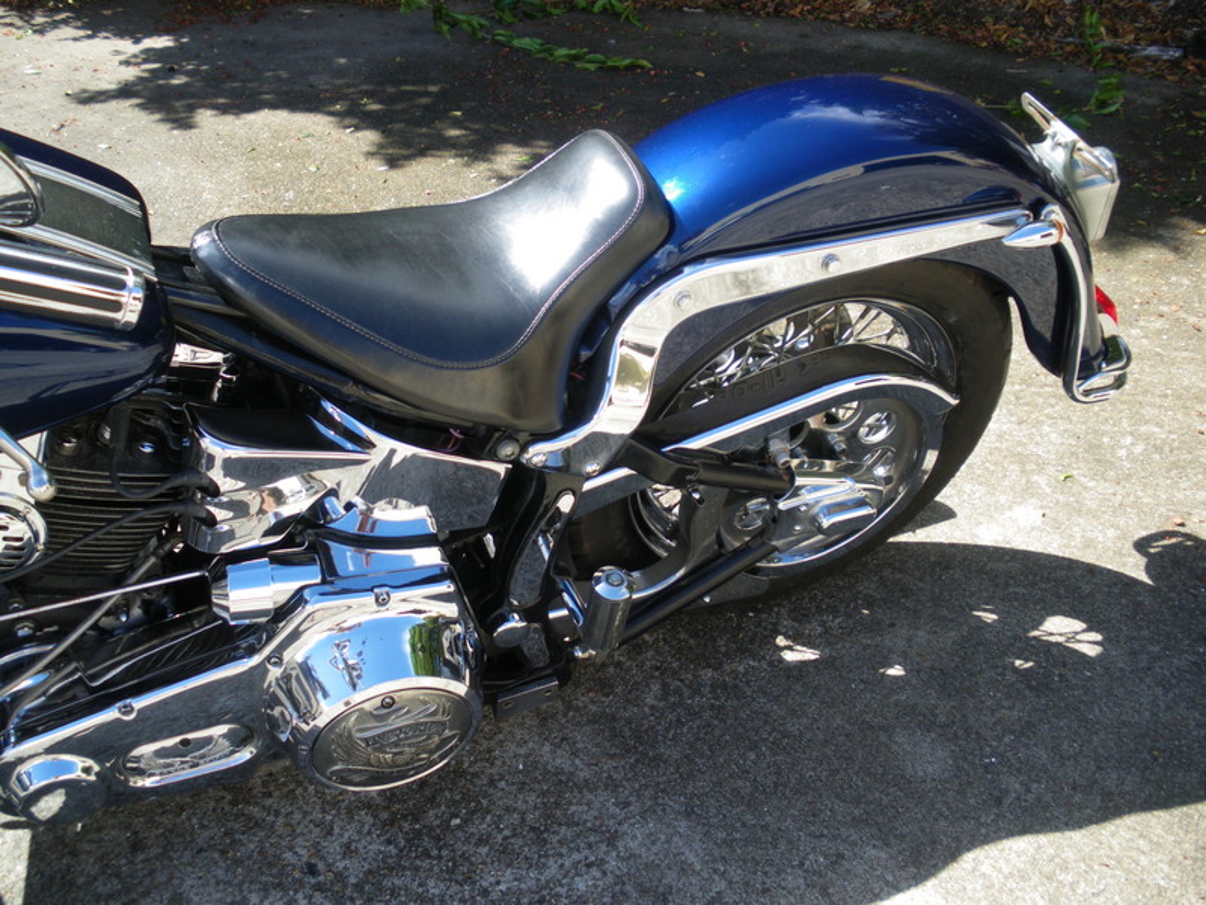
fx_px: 1254
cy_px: 452
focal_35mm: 36
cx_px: 603
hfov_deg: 51.4
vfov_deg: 39.7
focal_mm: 6.3
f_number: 3.5
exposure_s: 1/160
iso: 64
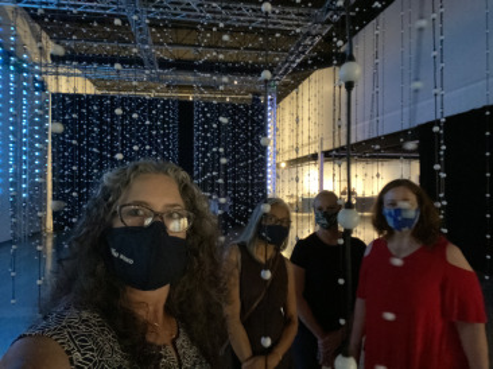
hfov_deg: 74.0
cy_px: 184
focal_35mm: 23
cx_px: 246
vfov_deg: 58.8
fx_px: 327
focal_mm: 2.71
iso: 2000
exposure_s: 1/15
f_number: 2.2
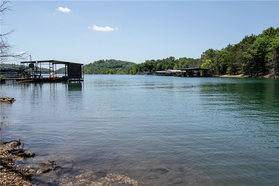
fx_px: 221
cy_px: 93
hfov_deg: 64.6
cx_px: 140
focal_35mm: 28
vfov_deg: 45.7
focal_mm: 19
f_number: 10
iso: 200
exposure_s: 1/400
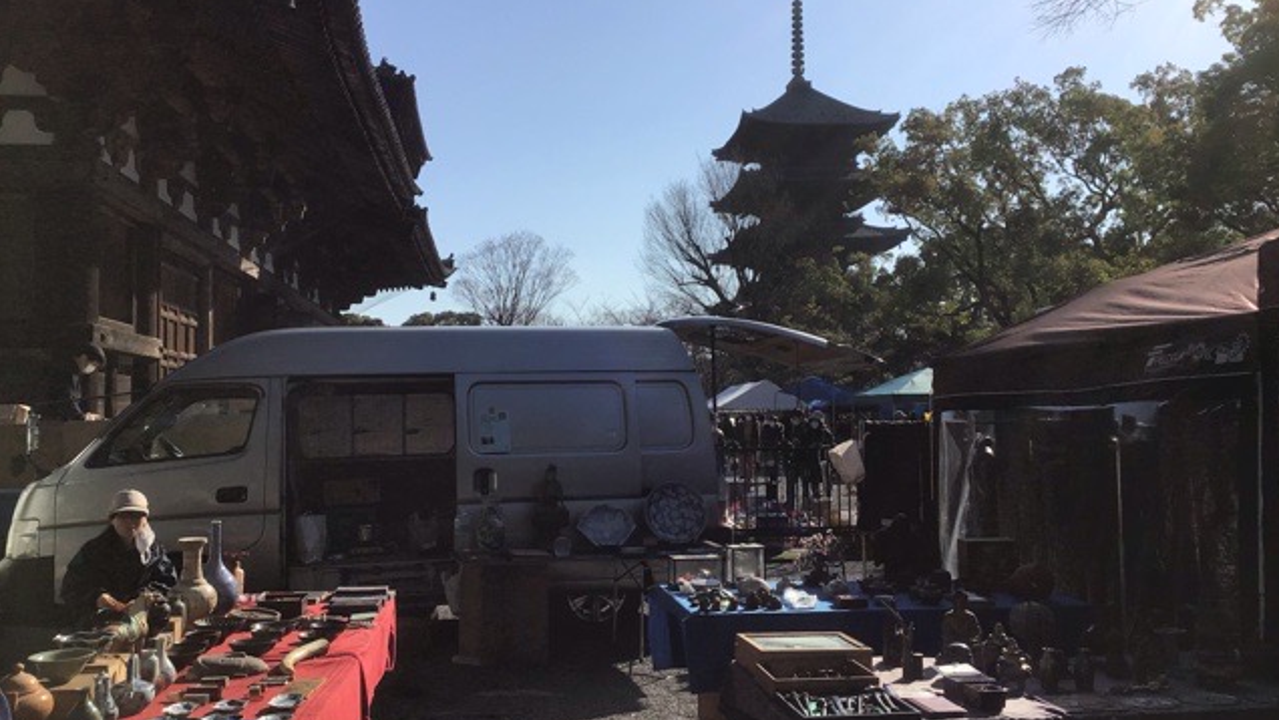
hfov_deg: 58.0
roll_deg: +0.9
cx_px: 642
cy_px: 362
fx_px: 1153
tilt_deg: +2.1
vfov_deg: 34.7
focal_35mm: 34
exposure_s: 1/2092
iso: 25
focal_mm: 3.3
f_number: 2.4
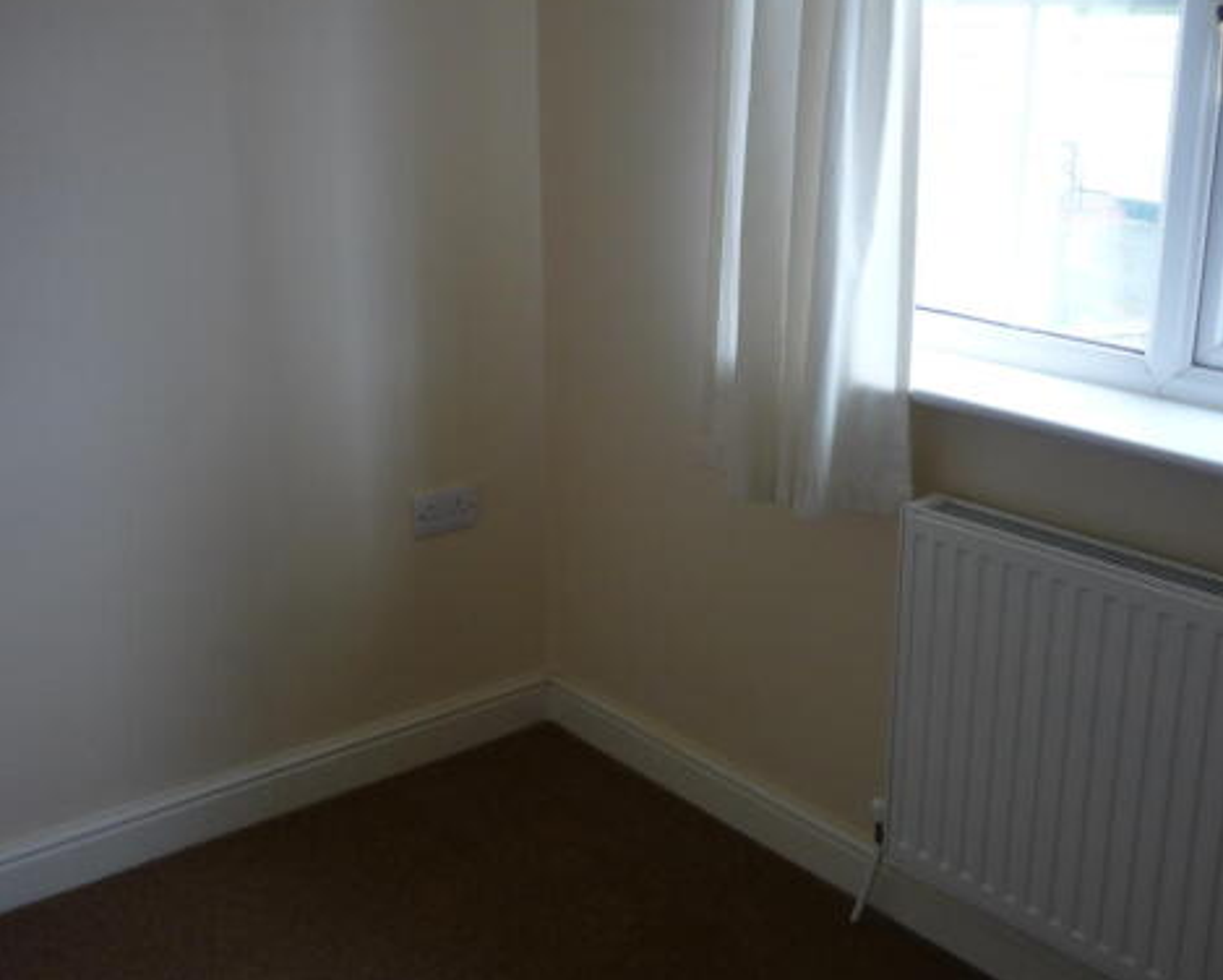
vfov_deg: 37.4
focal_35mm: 40
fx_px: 1449
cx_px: 549
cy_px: 473
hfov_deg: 45.7
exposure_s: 1/40
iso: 100
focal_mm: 5.5
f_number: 2.8
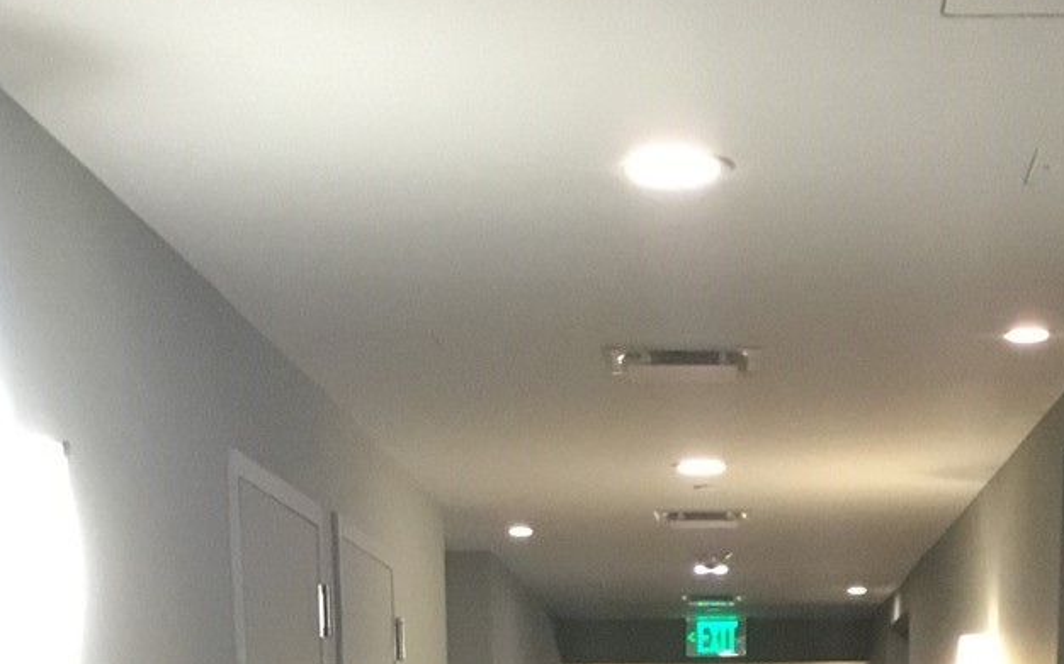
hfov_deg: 24.5
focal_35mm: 84
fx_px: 2435
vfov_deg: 13.7
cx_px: 707
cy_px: 1226
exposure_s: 1/24
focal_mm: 3.3
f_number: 2.4
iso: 200
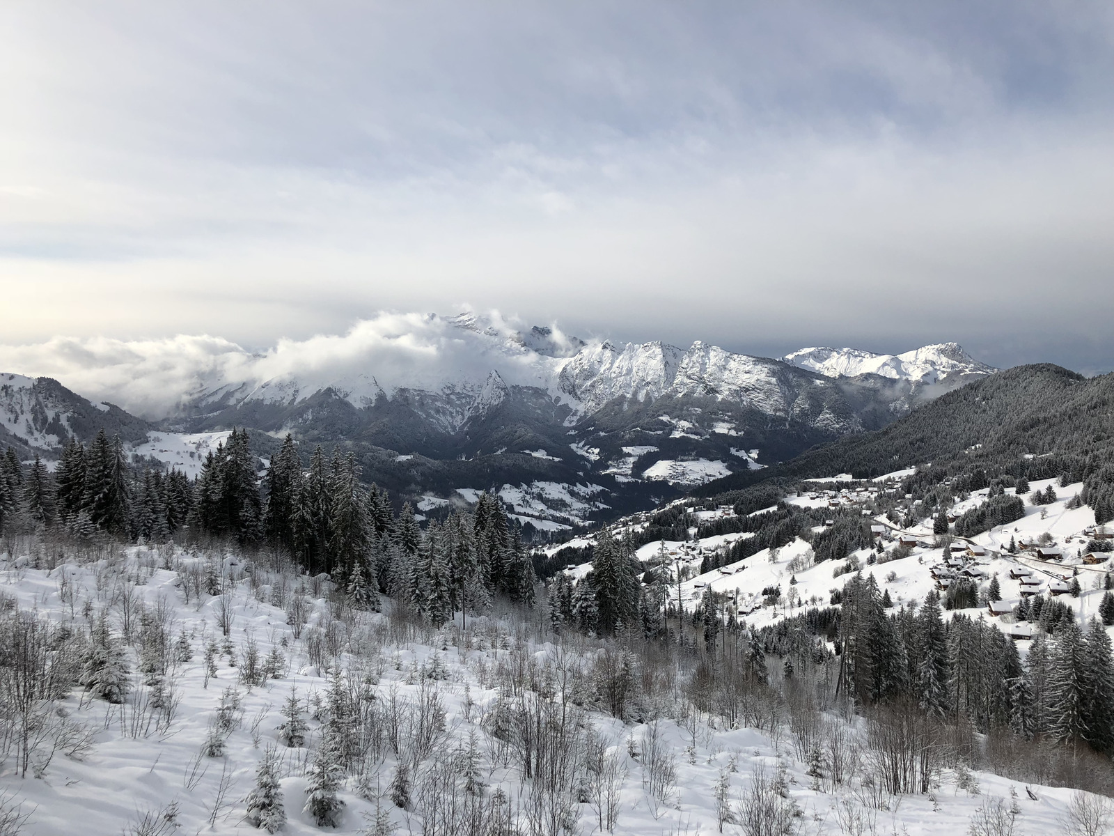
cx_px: 557
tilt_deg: -2.0
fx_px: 901
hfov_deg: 63.4
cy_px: 418
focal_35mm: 28
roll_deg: +0.5
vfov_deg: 49.7
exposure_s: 1/4000
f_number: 1.8
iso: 20
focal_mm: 4
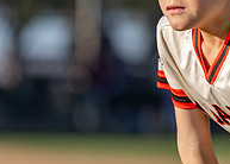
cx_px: 245
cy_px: 72
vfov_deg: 2.8
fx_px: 3418
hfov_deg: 3.8
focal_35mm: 523
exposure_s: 1/1250
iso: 100
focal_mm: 162
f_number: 2.8
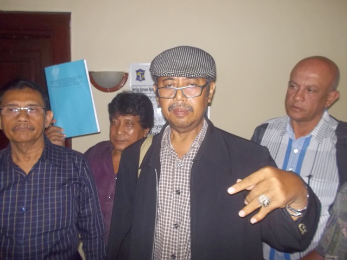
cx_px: 174
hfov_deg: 61.6
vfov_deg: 48.3
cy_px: 130
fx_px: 291
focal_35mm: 29
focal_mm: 4.1
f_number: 3.3
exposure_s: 1/30
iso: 320
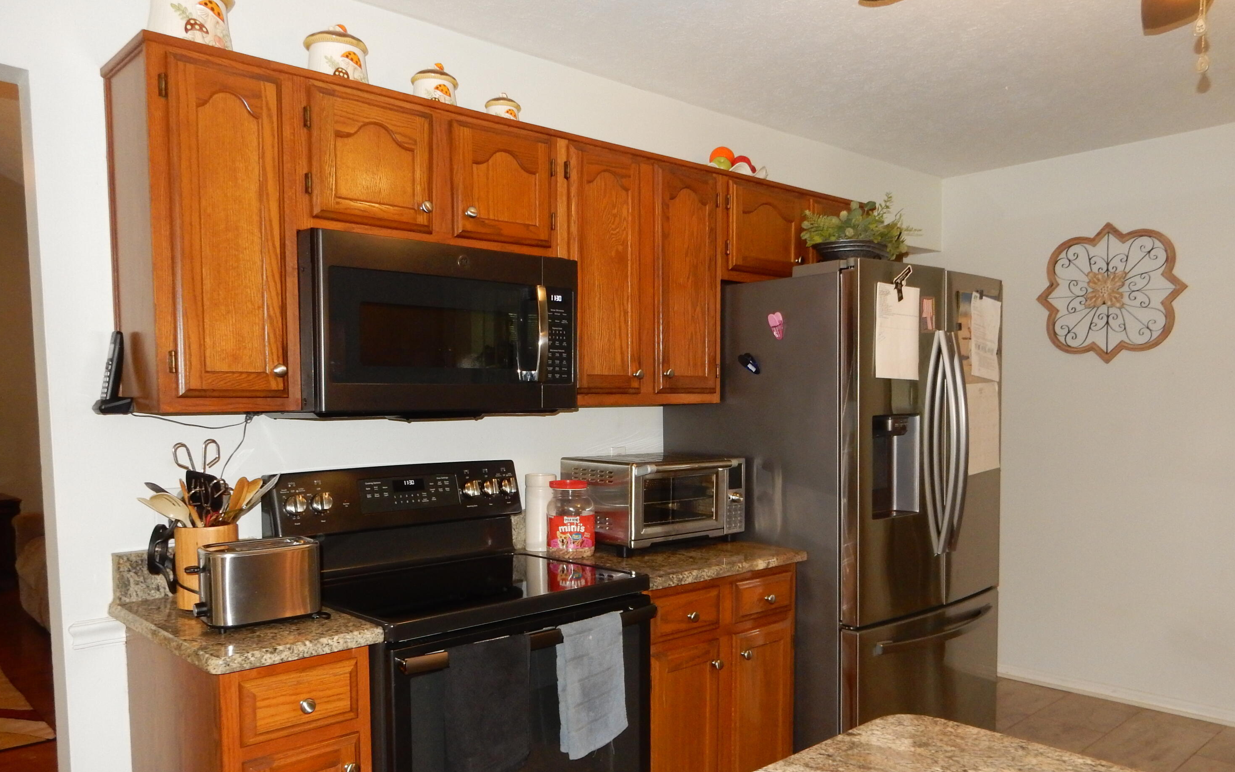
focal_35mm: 27
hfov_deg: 68.4
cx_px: 610
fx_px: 909
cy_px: 461
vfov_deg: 45.8
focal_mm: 4.5
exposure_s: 1/30
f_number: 3.7
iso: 400
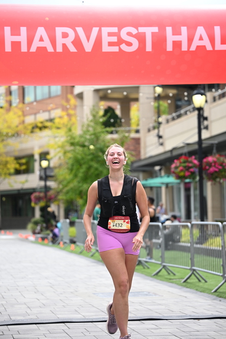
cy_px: 170
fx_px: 885
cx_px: 113
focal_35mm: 94
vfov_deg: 21.7
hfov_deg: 14.6
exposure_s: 1/2500
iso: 640
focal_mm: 94
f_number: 2.8
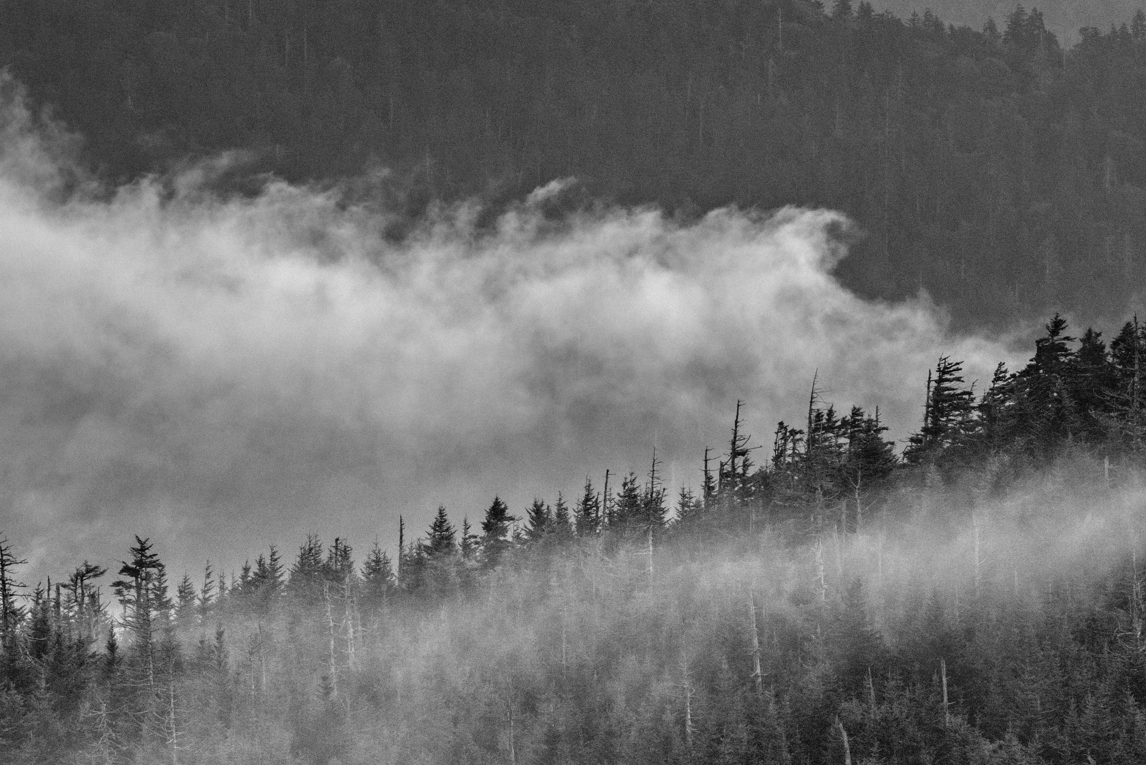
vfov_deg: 3.5
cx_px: 554
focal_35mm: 394
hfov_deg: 5.2
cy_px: 493
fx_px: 12545
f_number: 11
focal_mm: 200
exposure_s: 1/125
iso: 800
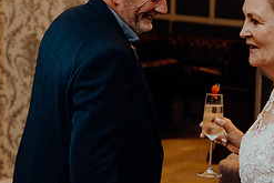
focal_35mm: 101
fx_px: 769
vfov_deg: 13.6
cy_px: 121
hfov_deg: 19.2
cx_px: 313
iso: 2500
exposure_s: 1/160
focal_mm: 43
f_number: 3.5
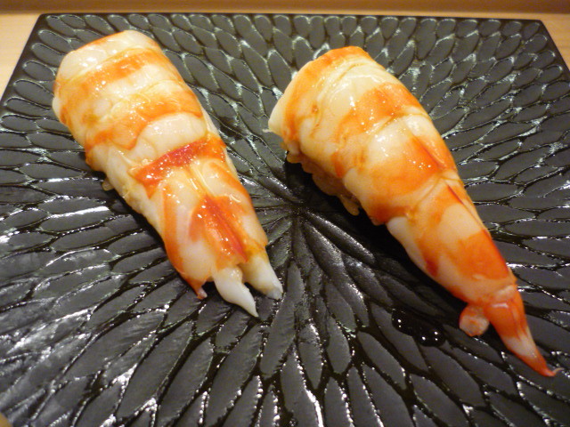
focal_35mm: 33
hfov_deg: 55.4
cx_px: 285
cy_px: 214
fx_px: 543
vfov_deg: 42.9
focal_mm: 5.5
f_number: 2.8
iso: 400
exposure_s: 1/25
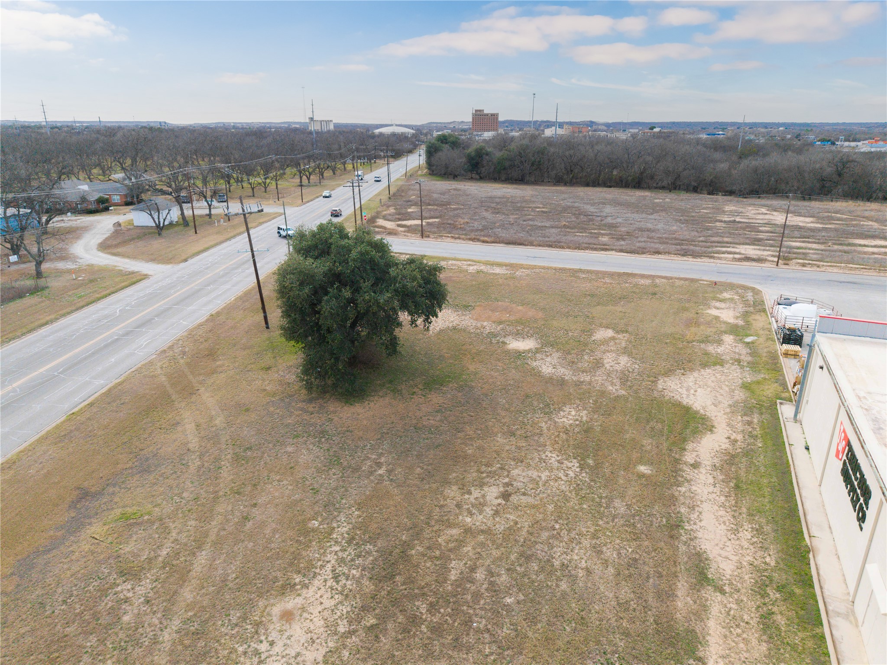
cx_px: 444
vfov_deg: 56.8
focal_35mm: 24
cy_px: 332
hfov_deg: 71.6
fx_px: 615
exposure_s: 1/3000
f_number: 1.8
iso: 210
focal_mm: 8.67
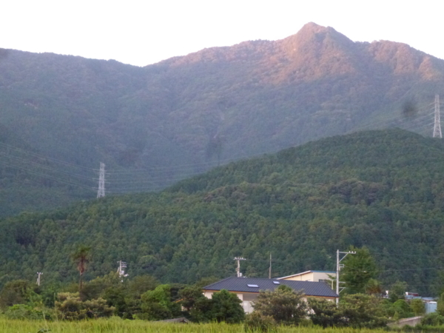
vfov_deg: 13.1
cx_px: 222
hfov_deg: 17.4
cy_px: 166
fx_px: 1449
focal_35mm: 113
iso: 800
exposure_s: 1/60
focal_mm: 18.7
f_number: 5
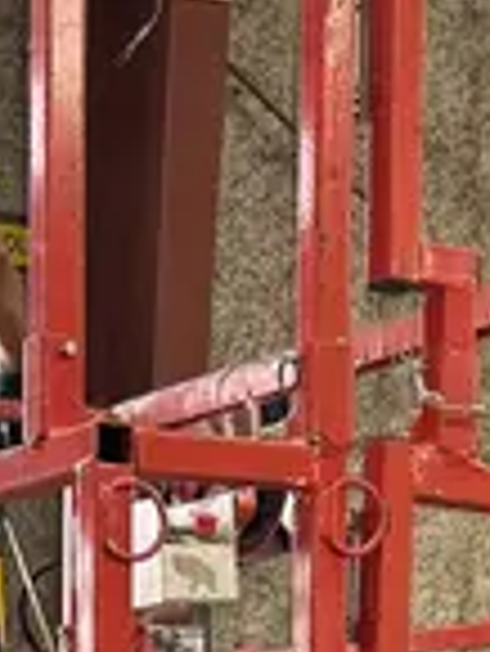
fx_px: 2469
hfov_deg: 11.3
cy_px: 1104
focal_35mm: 131
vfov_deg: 13.7
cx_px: 315
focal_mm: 5.7
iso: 40
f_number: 1.5
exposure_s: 1/223
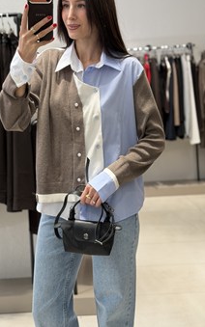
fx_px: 599
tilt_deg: -19.3
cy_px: 120
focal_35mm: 67
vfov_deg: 30.5
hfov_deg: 19.4
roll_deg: +2.6
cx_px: 69
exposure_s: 1/121
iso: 64
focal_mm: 6.76
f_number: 1.78
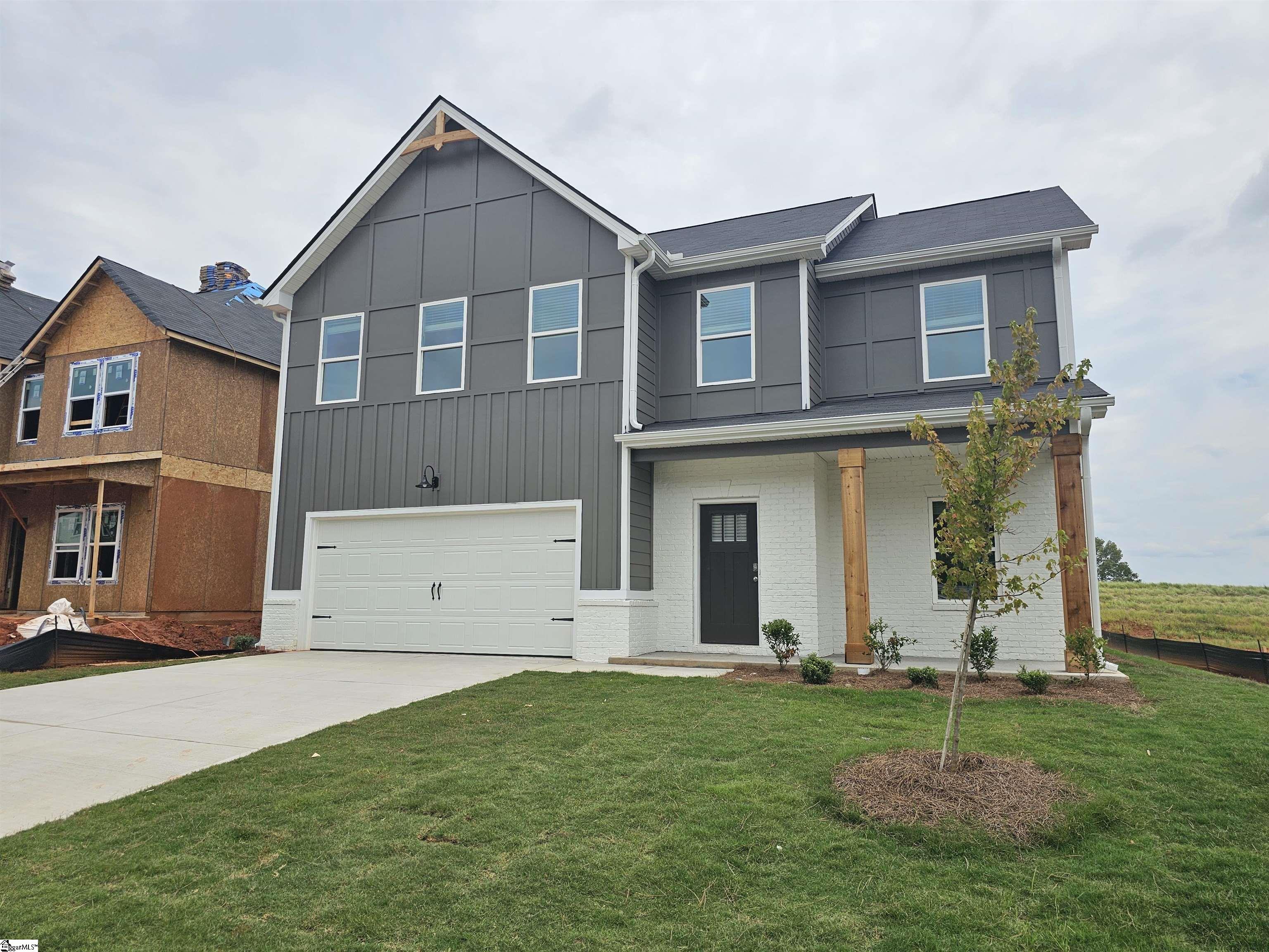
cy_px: 476
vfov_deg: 58.9
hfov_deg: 73.9
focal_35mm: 23
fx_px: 843
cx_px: 634
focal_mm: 6.3
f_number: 1.7
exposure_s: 1/1799
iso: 12
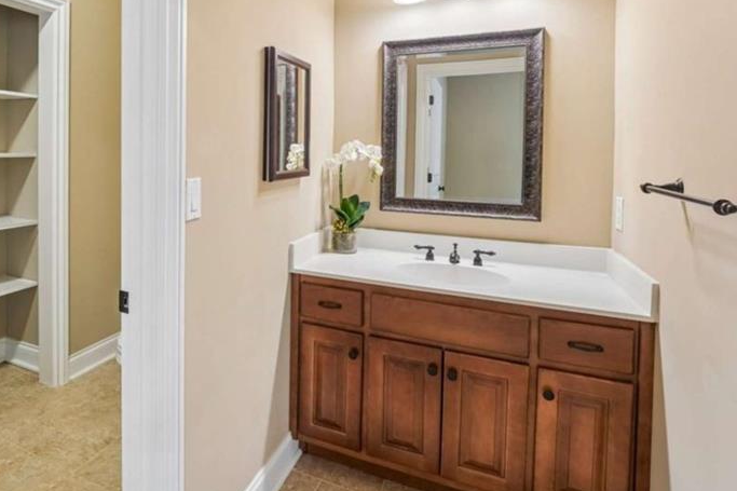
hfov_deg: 75.6
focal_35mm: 22
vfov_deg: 55.0
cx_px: 254
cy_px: 155
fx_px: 457
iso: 320
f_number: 8
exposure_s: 1/4
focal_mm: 14.9
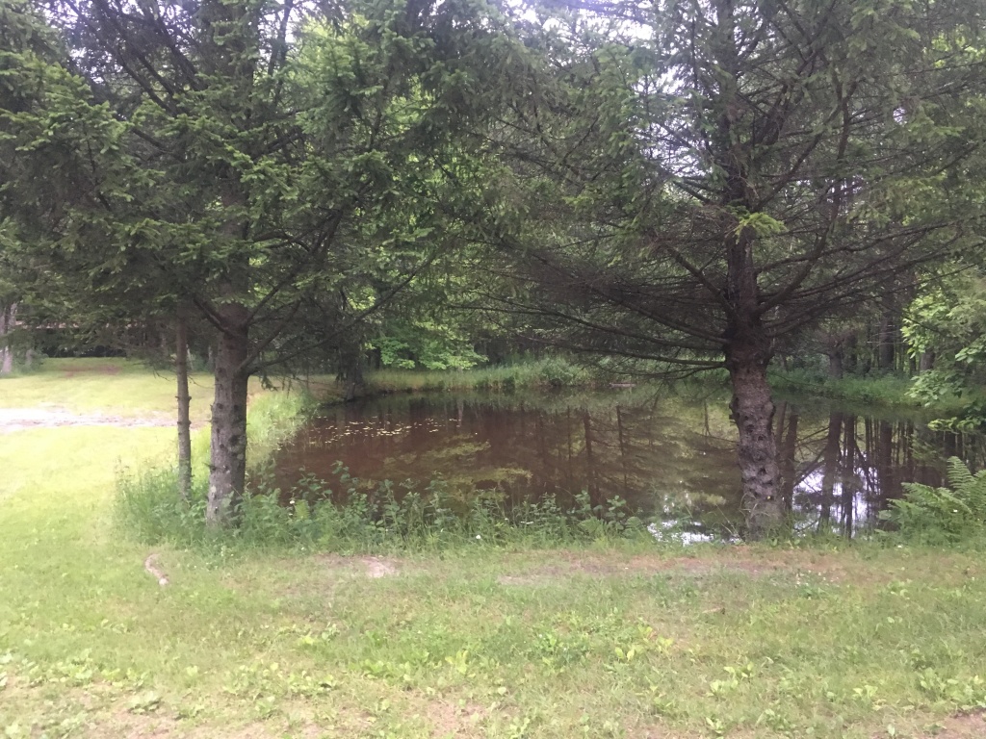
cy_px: 370
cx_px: 493
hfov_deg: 61.7
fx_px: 826
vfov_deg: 48.2
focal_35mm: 29
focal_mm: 4.15
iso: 200
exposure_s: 1/30
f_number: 2.2
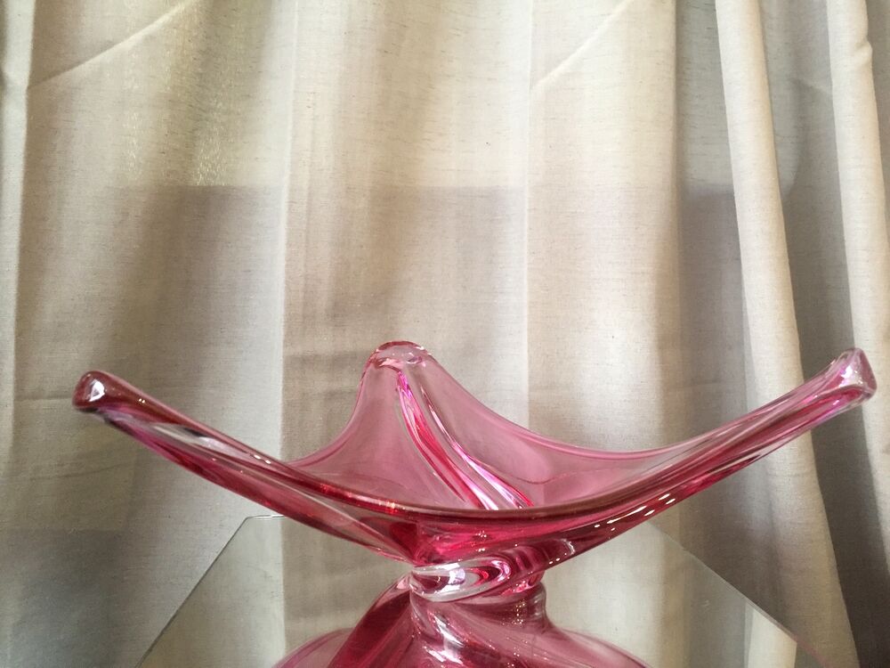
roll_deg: +0.9
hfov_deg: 61.7
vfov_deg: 48.2
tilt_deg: +0.4
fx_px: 746
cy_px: 334
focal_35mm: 29
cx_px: 445
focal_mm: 4.15
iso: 200
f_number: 2.2
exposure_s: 1/33
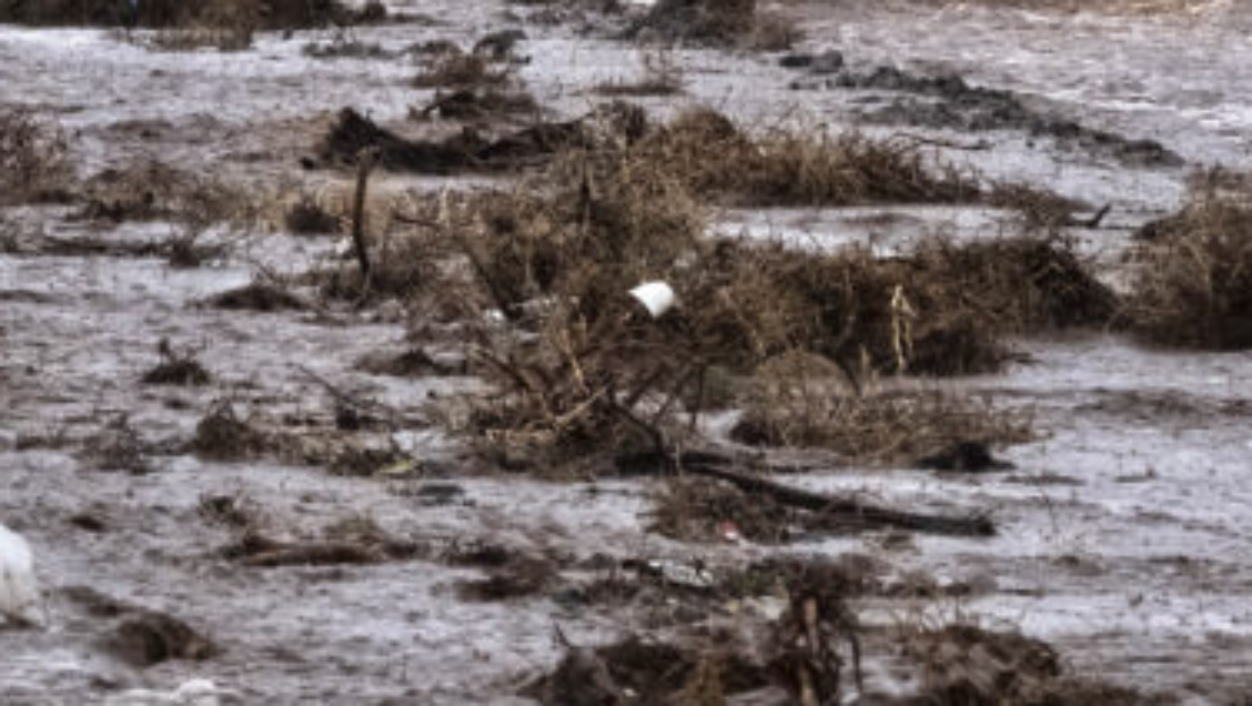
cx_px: 596
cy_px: -145
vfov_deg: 2.9
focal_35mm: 419
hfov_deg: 5.2
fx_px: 13918
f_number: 8
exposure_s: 1/640
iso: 4000
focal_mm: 98.2
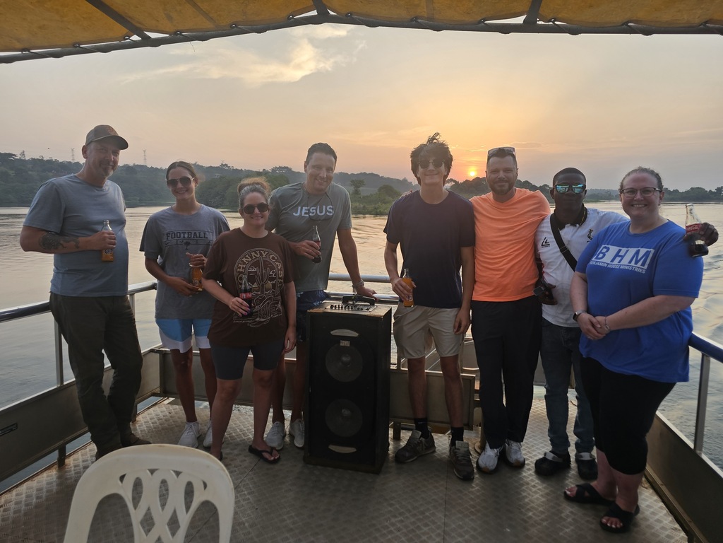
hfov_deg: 73.9
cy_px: 272
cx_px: 362
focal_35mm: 23
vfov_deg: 58.9
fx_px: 480
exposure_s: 1/180
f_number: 1.7
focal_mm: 6.3
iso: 32
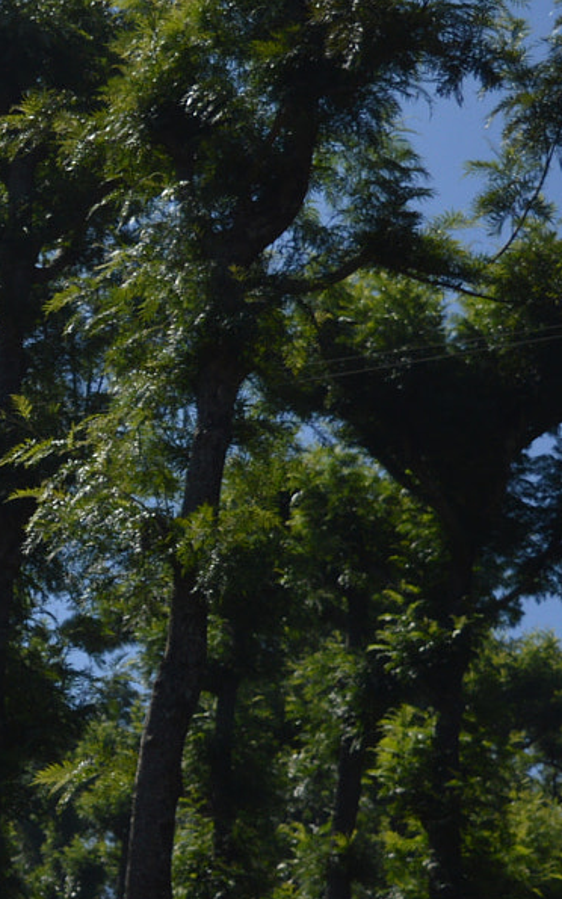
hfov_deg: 8.5
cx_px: -465
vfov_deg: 14.1
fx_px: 3626
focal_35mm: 148
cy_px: 488
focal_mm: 36
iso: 200
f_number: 5.6
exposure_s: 1/2500
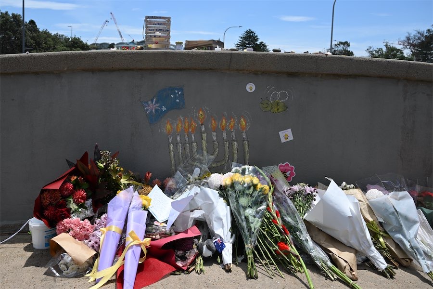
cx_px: 216
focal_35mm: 24
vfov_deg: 53.1
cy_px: 144
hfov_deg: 73.7
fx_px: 289
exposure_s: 1/2000
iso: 200
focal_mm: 24
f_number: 5
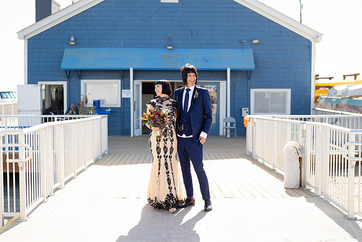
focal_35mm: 52
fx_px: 519
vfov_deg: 26.2
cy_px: 121
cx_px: 184
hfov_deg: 38.4
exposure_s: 1/2500
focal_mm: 50
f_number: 1.8
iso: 200
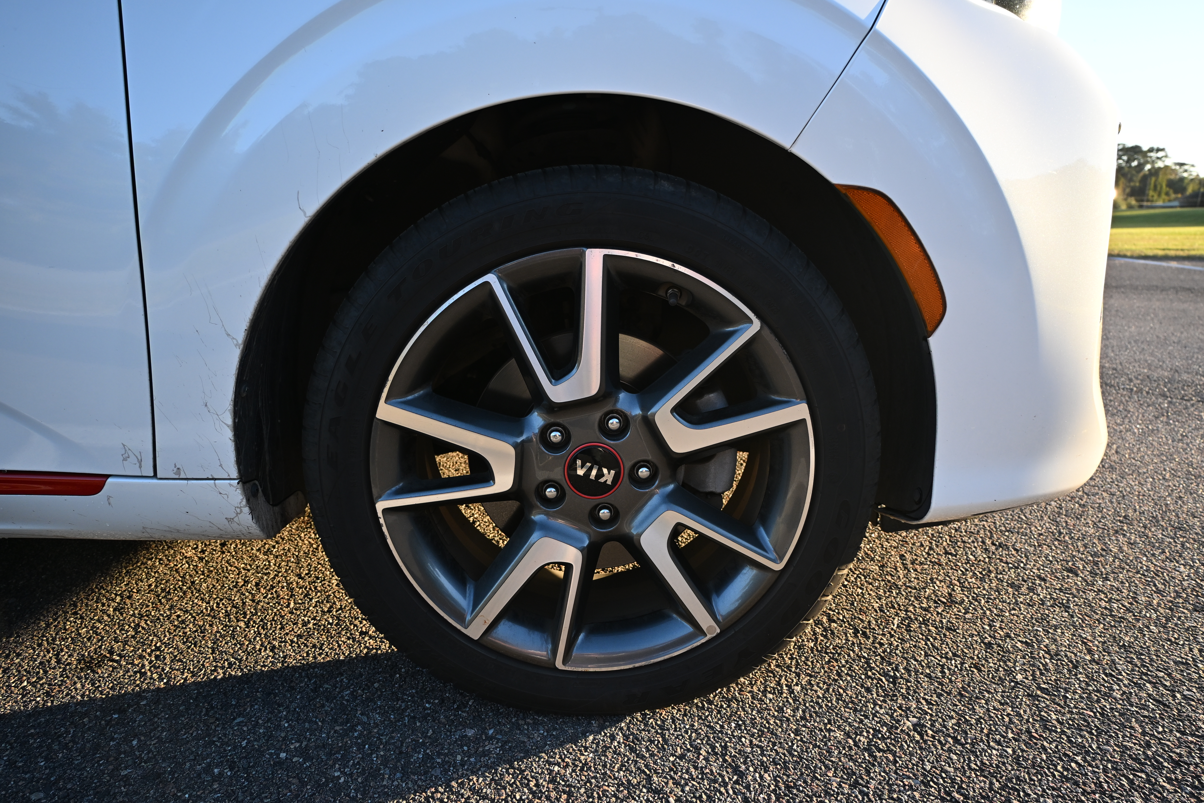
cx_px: 602
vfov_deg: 59.5
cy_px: 402
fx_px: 702
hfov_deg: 81.2
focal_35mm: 21
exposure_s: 1/250
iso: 220
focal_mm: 14
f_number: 4
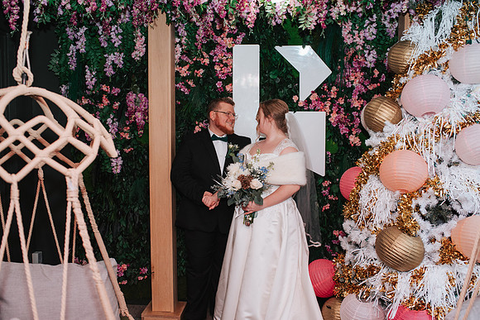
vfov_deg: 37.0
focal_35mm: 36
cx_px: 240
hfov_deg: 53.2
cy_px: 160
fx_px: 479
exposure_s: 1/200
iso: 1000
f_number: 3.2
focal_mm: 35
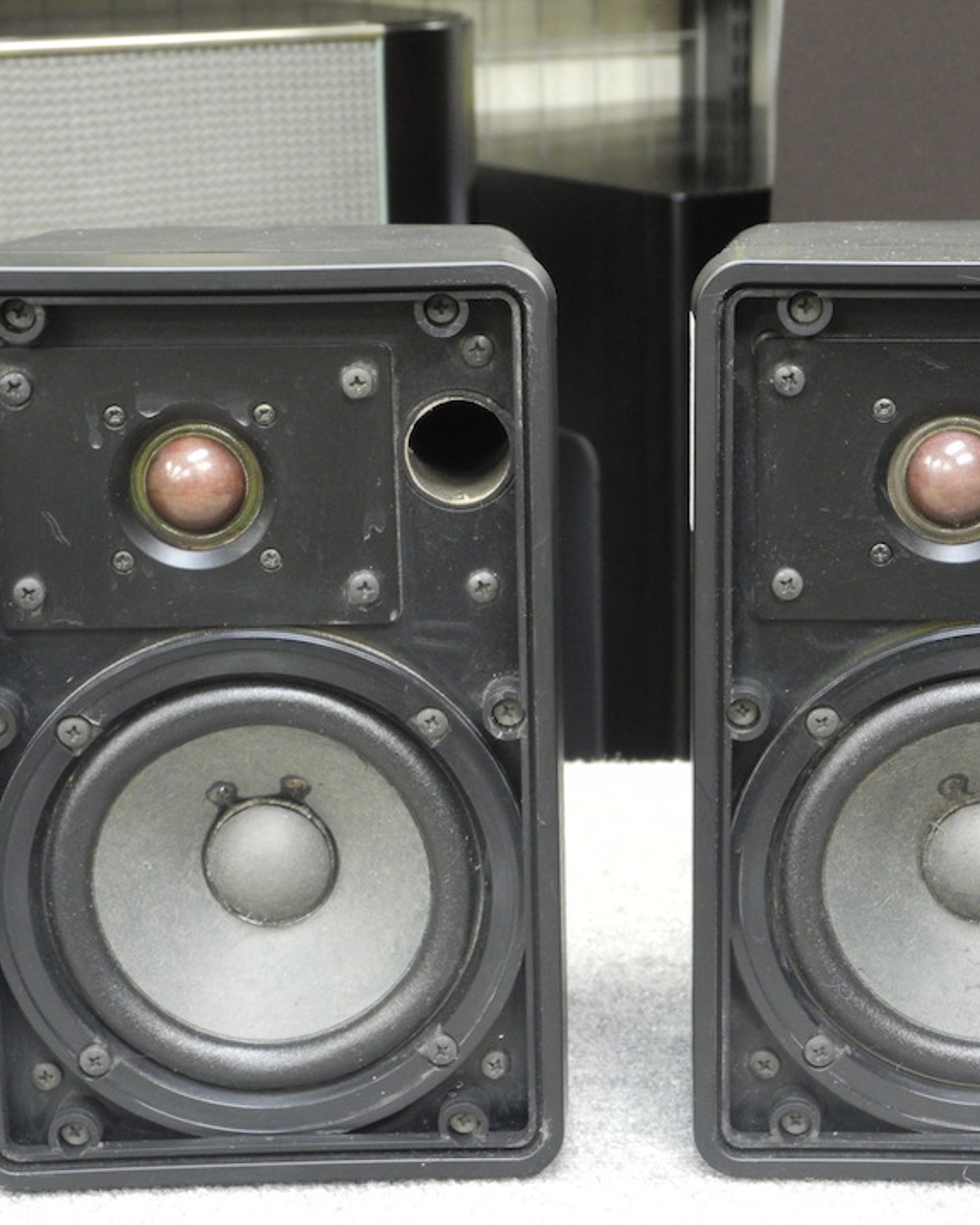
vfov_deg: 26.4
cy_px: 611
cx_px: 612
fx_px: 2610
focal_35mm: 72
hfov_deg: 21.2
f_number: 3.5
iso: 400
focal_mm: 11.8
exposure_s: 1/7.4
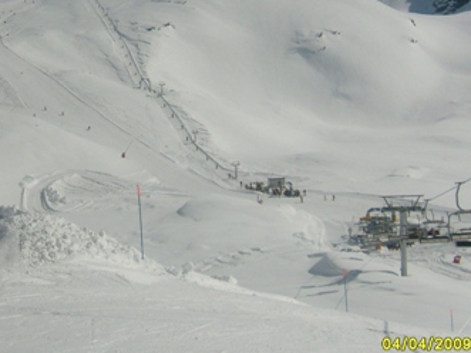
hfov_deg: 29.4
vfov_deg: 22.3
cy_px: 83
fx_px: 884
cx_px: 120
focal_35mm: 65
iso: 80
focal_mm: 5.8
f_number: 7.1
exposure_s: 1/1500
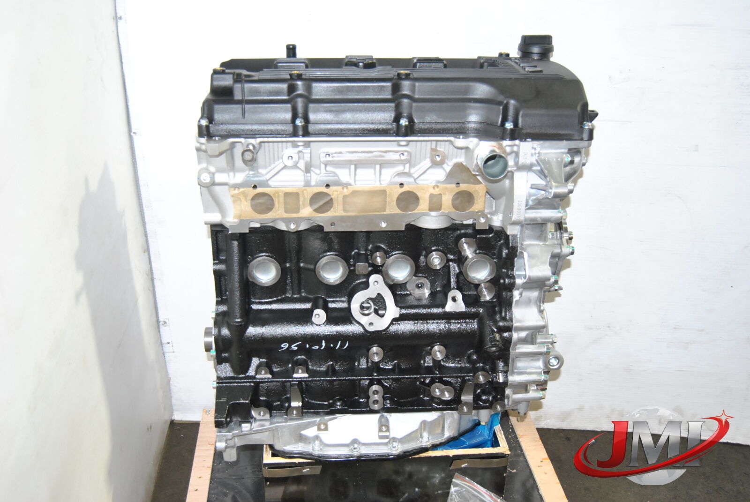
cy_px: 251
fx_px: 751
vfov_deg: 37.0
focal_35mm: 36
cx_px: 375
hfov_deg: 53.1
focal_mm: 24
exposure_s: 1/60
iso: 800
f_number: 5
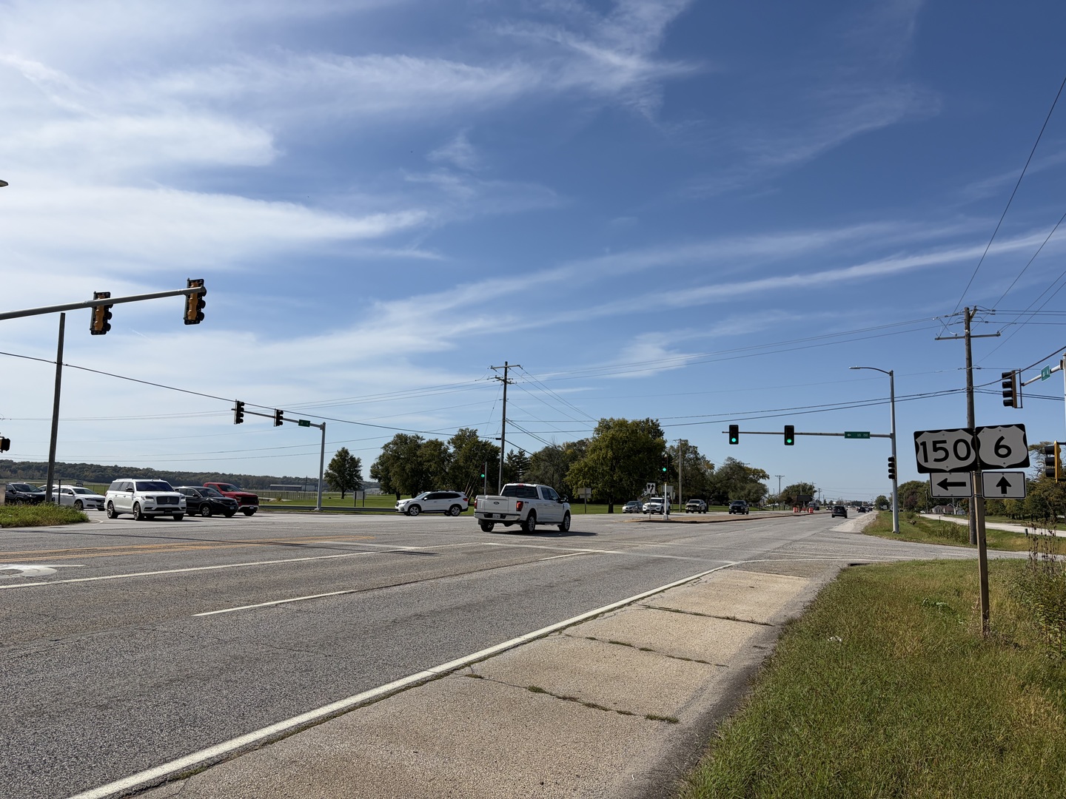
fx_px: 801
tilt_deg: +7.7
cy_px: 400
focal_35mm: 26
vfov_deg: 53.1
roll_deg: -2.4
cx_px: 533
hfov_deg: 67.3
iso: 50
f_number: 1.6
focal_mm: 5.96
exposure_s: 1/6993
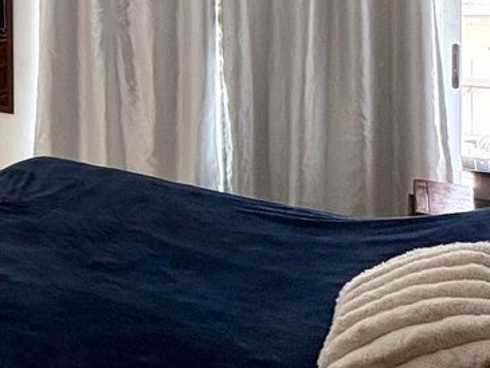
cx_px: -133
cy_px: -7
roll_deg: +0.9
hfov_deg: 32.2
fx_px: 651
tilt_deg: -1.1
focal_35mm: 46
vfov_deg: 29.3
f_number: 2.2
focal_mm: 2.22
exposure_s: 1/99
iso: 80
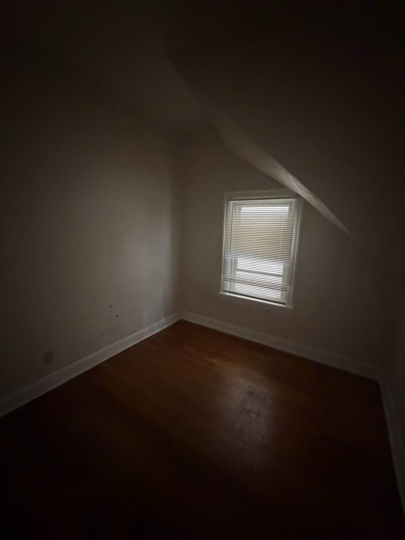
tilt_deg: -11.5
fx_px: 218
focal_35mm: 14
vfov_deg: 102.1
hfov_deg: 85.7
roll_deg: -1.4
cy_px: 270
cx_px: 202
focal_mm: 2.22
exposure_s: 1/30
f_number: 2.2
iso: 2500
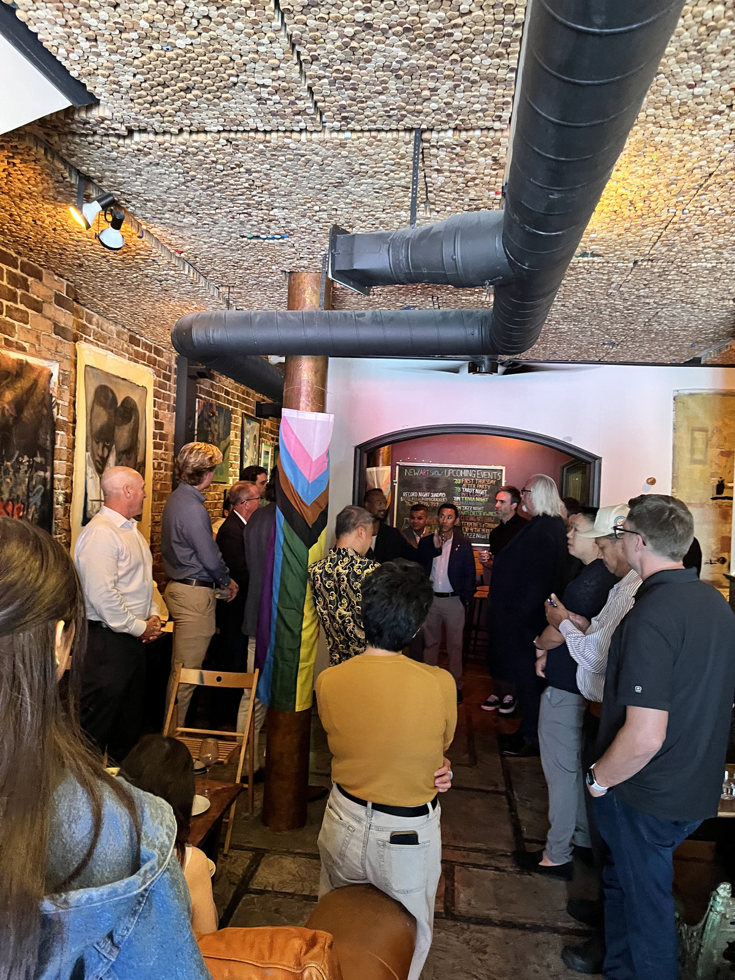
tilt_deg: +0.6
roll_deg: -0.5
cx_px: 368
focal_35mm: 26
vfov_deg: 67.3
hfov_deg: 53.1
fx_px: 736
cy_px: 490
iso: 640
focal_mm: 5.1
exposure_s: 1/30
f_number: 1.6
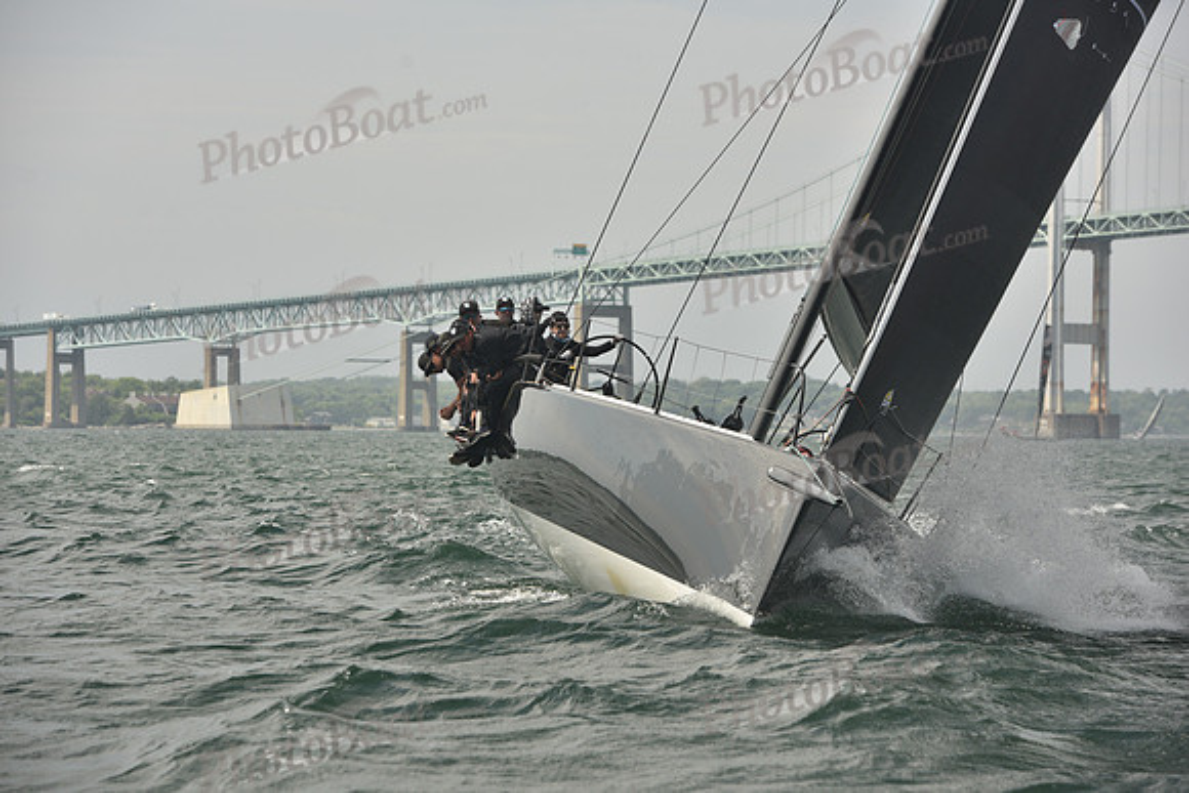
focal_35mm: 135
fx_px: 4460
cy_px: 396
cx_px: 594
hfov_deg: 15.2
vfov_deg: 10.2
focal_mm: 135
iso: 250
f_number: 6.3
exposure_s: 1/640
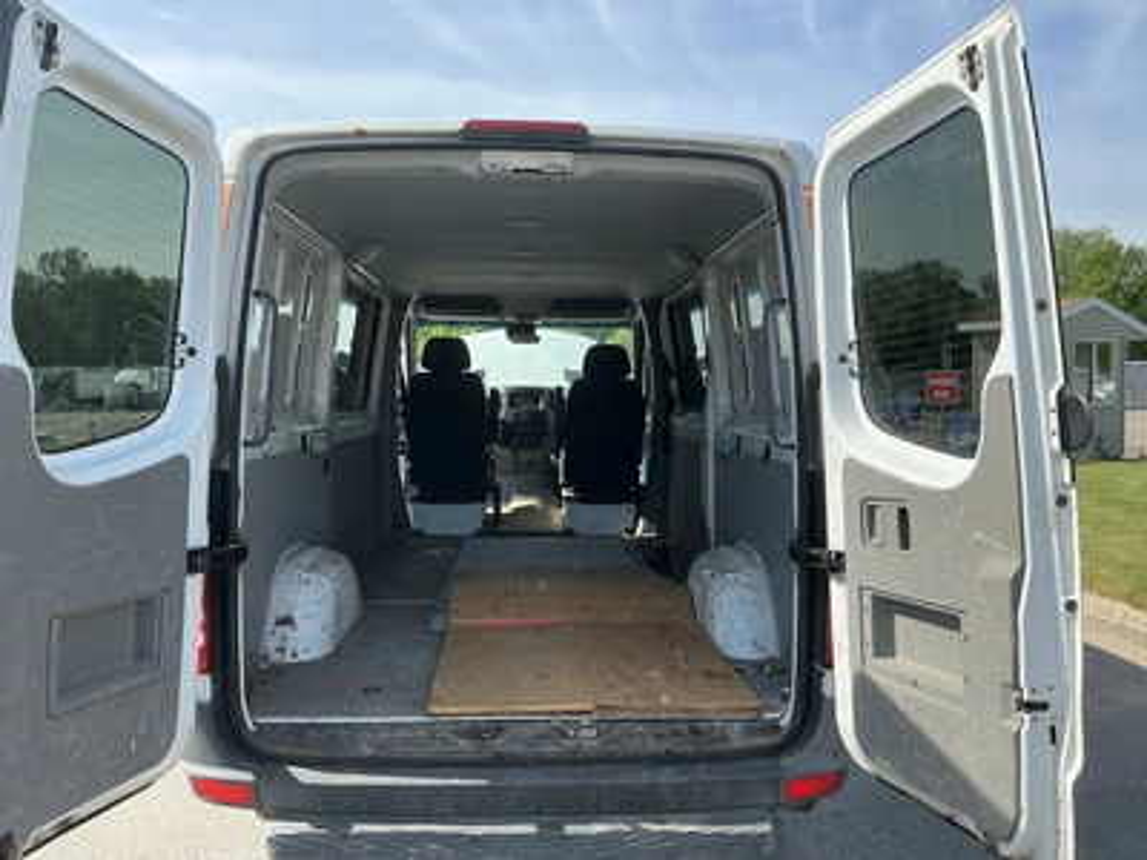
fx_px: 928
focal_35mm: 28
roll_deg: +0.4
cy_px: 430
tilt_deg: -0.2
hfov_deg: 63.4
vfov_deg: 49.7
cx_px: 574
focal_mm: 3
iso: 25
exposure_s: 1/700
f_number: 1.8
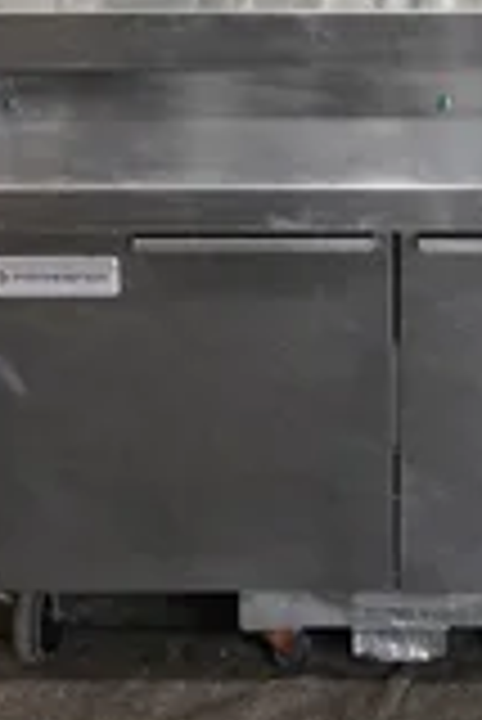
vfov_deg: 25.0
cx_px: 390
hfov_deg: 18.1
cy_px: -76
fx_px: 1503
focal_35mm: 75
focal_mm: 11.29
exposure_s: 1/25
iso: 320
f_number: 3.5
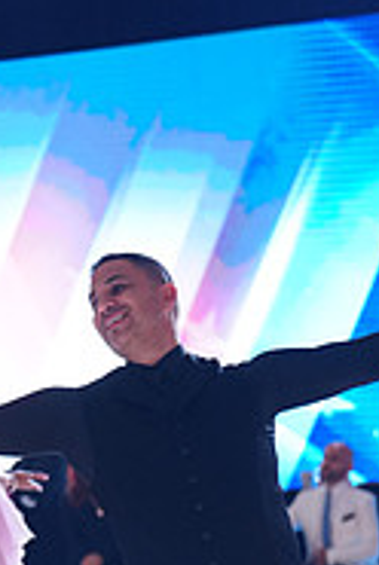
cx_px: -112
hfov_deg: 6.2
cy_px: 684
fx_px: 3445
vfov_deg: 9.3
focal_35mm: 219
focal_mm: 70
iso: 1250
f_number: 2.8
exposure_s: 1/500
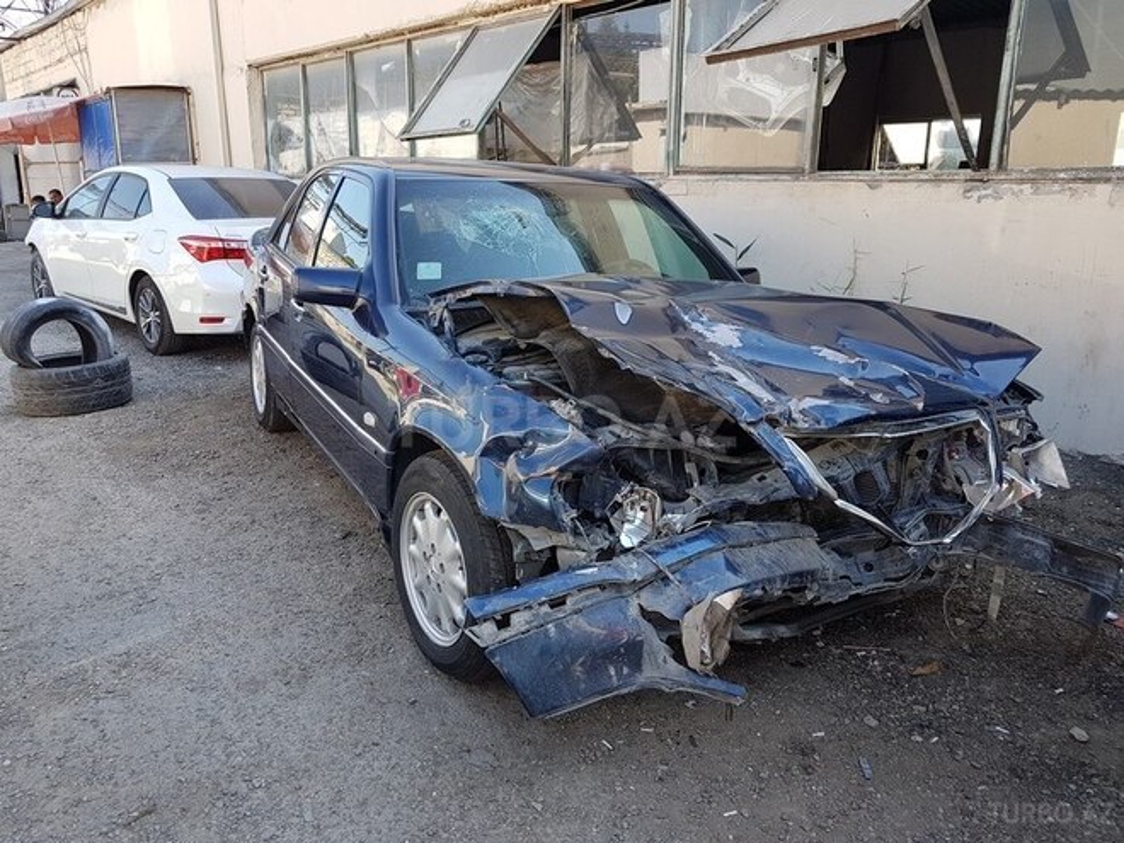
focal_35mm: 26
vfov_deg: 53.1
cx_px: 562
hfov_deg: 67.3
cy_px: 422
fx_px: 844
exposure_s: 1/387
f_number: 1.7
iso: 40
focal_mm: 4.2
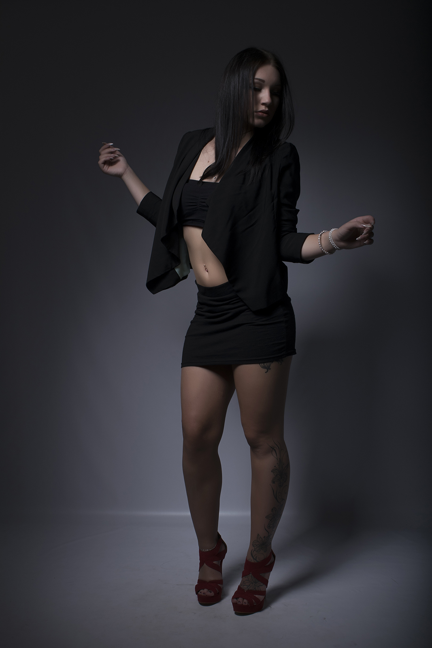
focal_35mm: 45
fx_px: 810
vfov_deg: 43.6
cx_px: 216
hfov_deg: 29.9
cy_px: 324
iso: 100
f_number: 14
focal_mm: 30
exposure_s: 1/200
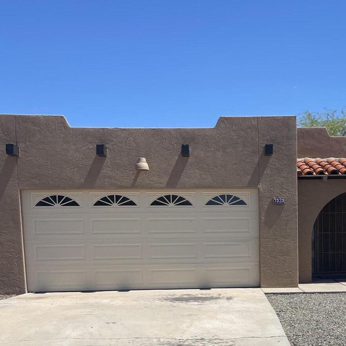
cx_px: 260
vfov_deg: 31.5
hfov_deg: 32.2
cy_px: 300
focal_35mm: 52
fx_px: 588
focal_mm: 4.2
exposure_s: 1/5291
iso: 32
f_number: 1.6
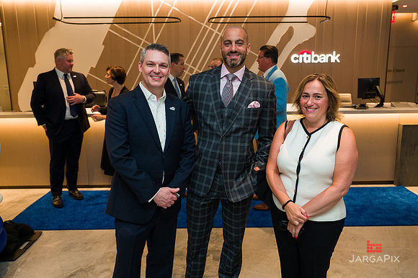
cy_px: 139
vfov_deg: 43.1
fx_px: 352
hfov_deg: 61.4
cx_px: 209
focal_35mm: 30
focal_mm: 30
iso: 400
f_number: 3.5
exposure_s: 1/200
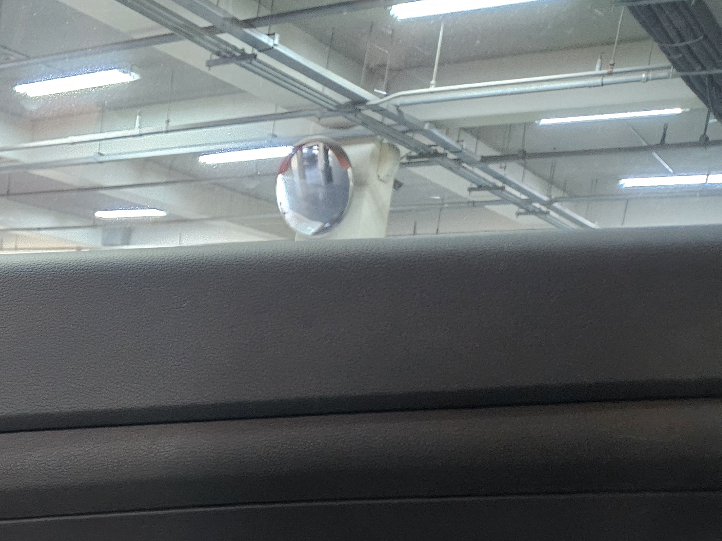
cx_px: -76
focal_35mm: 51
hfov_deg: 32.8
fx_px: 1064
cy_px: 566
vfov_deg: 26.7
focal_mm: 5.4
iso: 1250
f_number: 1.8
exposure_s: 1/24
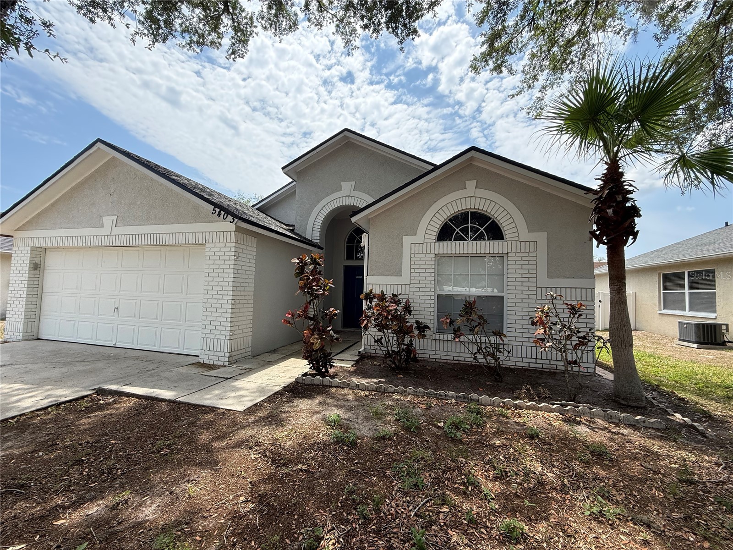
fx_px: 296
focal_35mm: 14
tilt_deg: +3.5
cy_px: 275
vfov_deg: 85.7
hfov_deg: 102.1
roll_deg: -1.4
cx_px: 366
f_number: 2.2
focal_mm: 2.22
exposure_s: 1/770
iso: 64
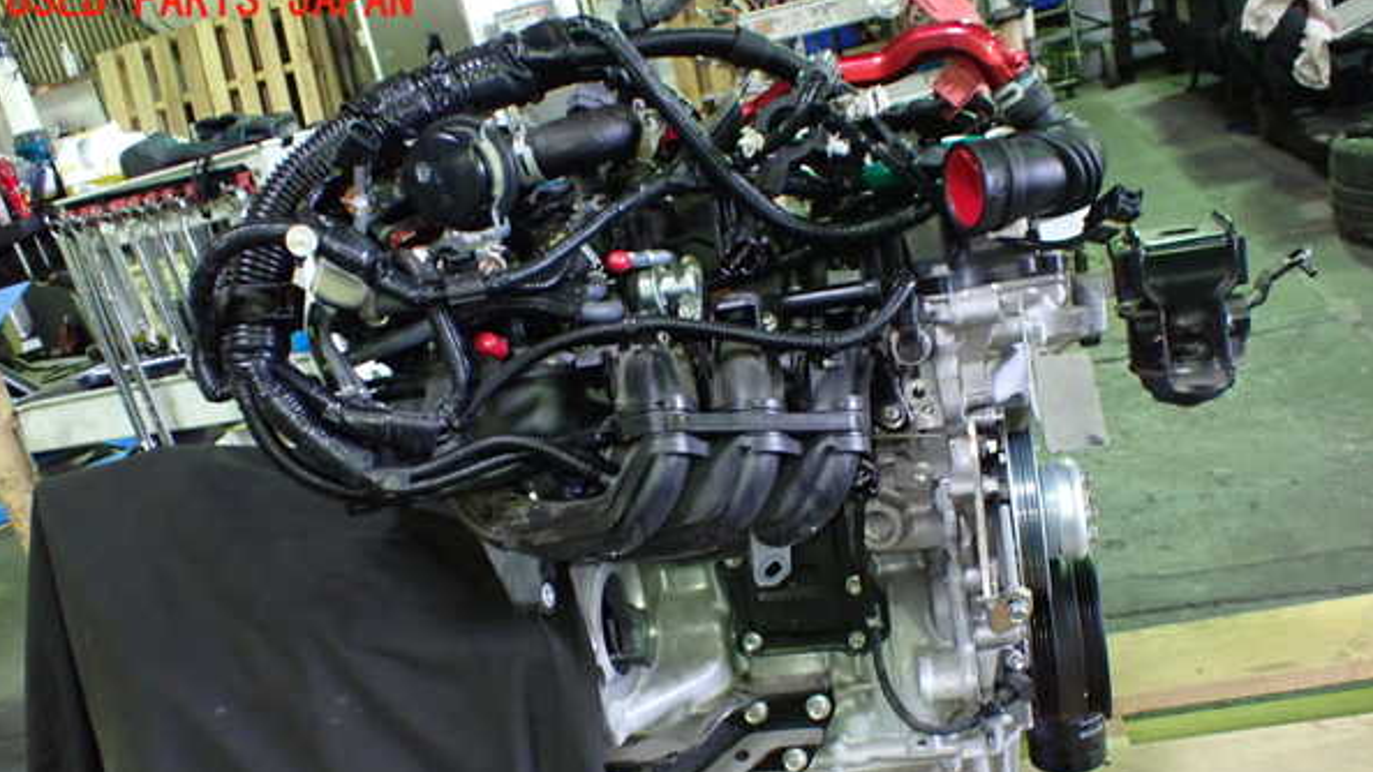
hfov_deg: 59.5
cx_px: 686
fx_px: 1201
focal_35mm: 33
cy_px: 492
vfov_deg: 35.4
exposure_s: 1/30
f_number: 2.3
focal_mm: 5.4
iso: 1000
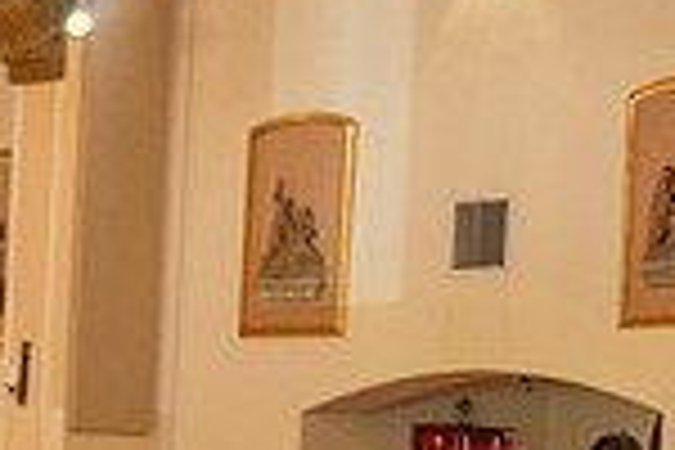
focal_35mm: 201
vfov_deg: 6.7
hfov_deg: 9.7
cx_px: -576
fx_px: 3768
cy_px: 736
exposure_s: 1/160
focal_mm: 52
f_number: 2.8
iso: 1600
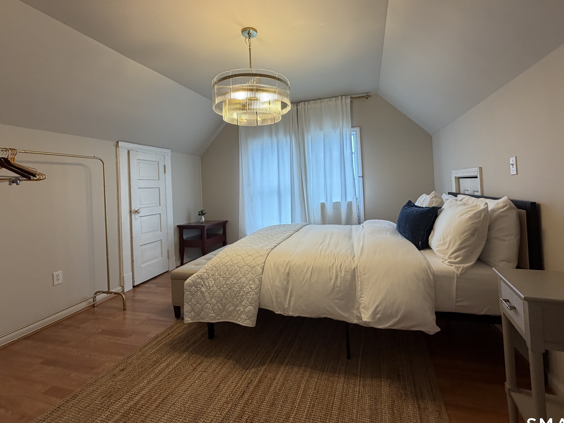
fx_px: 277
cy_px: 179
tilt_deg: +2.1
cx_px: 286
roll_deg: +2.6
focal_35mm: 17
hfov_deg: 91.0
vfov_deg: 74.2
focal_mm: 2.22
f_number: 2.2
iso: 200
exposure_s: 1/120
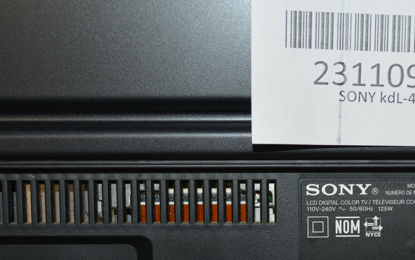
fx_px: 1086
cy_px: 215
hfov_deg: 21.4
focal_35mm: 96
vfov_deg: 13.5
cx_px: 323
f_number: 4.8
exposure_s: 1/60
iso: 360
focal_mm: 32
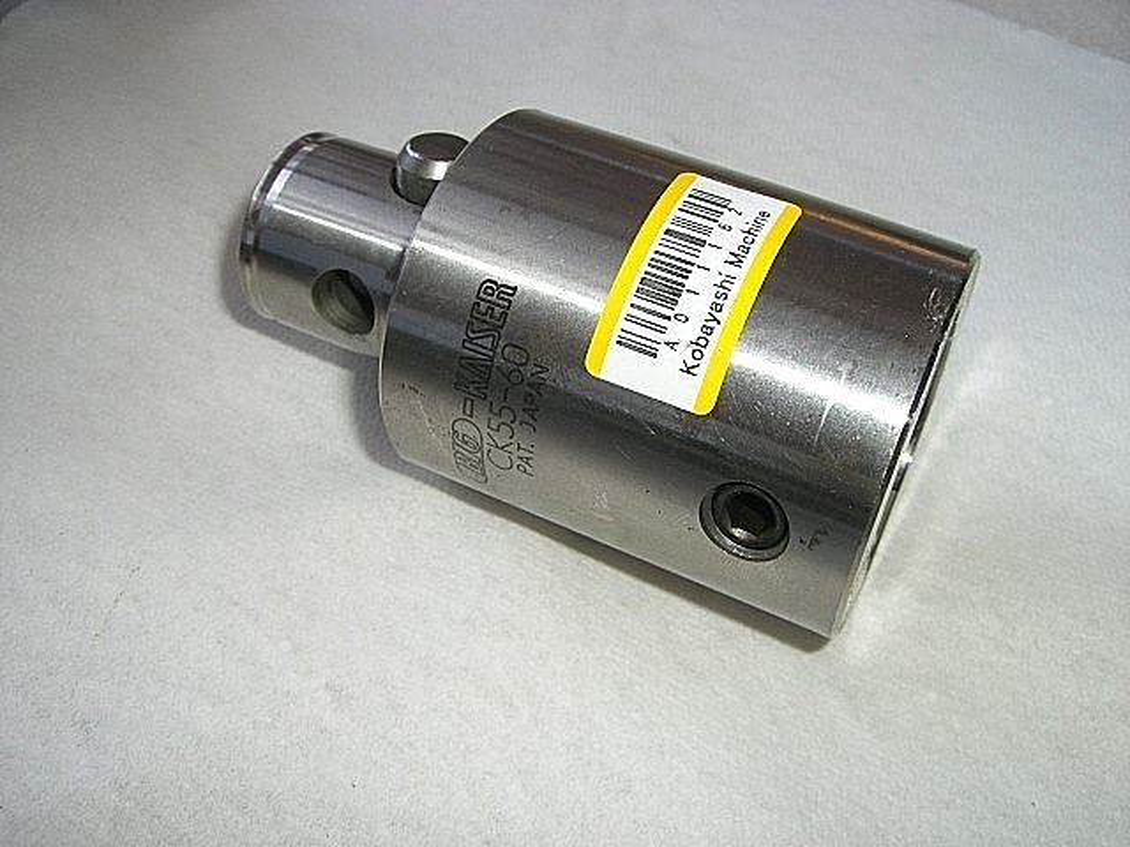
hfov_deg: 49.0
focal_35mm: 38
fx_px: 1240
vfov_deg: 37.7
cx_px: 565
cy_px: 424
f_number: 4.3
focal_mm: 6.2
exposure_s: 1/100
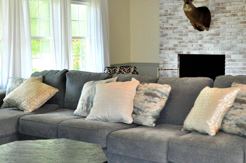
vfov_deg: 25.4
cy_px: 79
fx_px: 362
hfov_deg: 37.6
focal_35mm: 53
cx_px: 127
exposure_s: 1/100
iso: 800
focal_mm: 18
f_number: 3.5
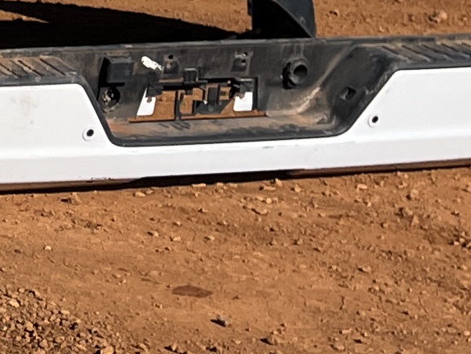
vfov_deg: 8.1
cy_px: -30
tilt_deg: -11.8
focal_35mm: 183
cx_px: -739
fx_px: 2490
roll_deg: -1.5
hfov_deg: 9.4
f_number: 1.6
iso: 50
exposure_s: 1/5848
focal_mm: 5.1
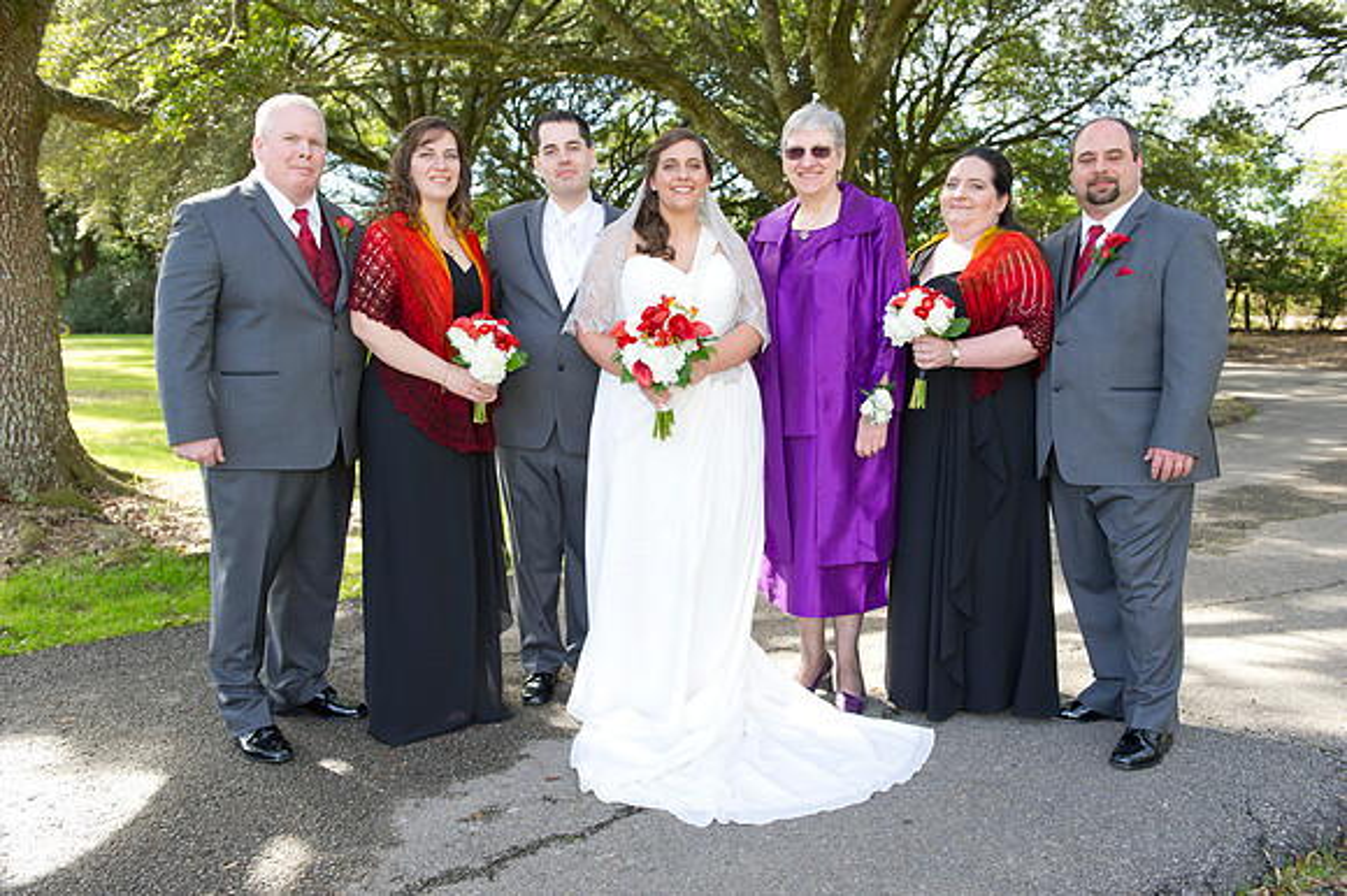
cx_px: 674
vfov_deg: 41.1
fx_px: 1197
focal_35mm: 32
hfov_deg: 58.7
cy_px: 448
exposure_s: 1/125
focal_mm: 32
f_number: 5.6
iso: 320
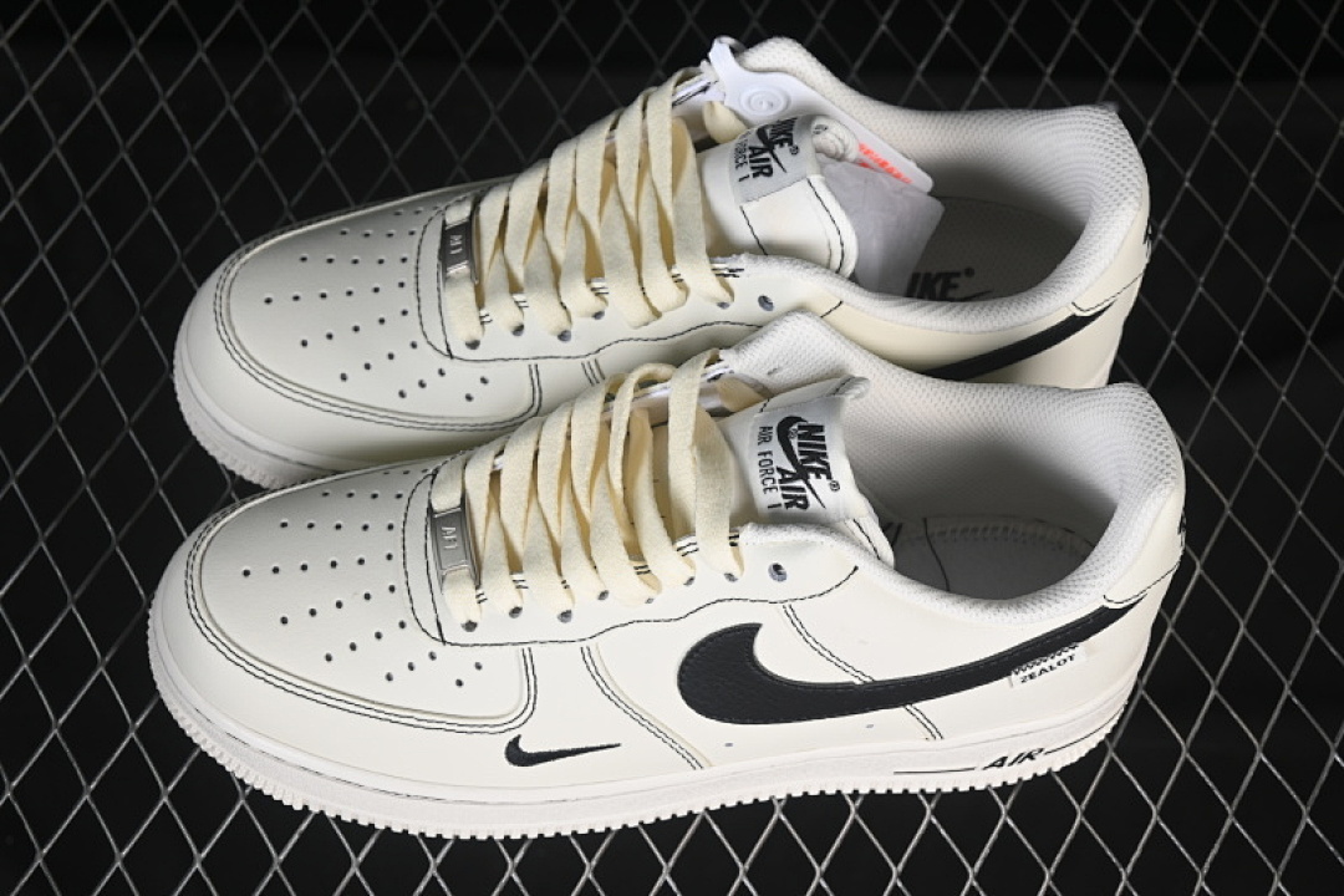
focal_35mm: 75
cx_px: 672
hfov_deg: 27.0
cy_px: 448
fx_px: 2800
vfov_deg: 18.2
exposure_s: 1/100
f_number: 7.1
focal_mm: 50
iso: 160
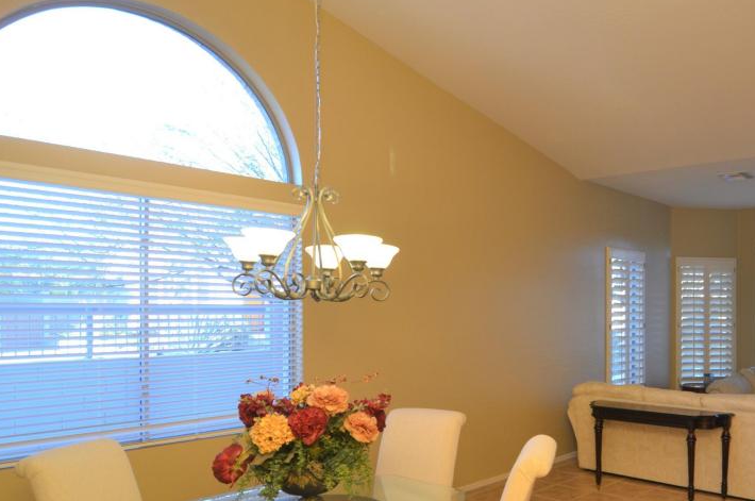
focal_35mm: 32
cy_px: 315
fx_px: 666
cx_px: 593
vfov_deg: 40.9
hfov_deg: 55.3
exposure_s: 1/60
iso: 320
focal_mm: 13
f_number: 4
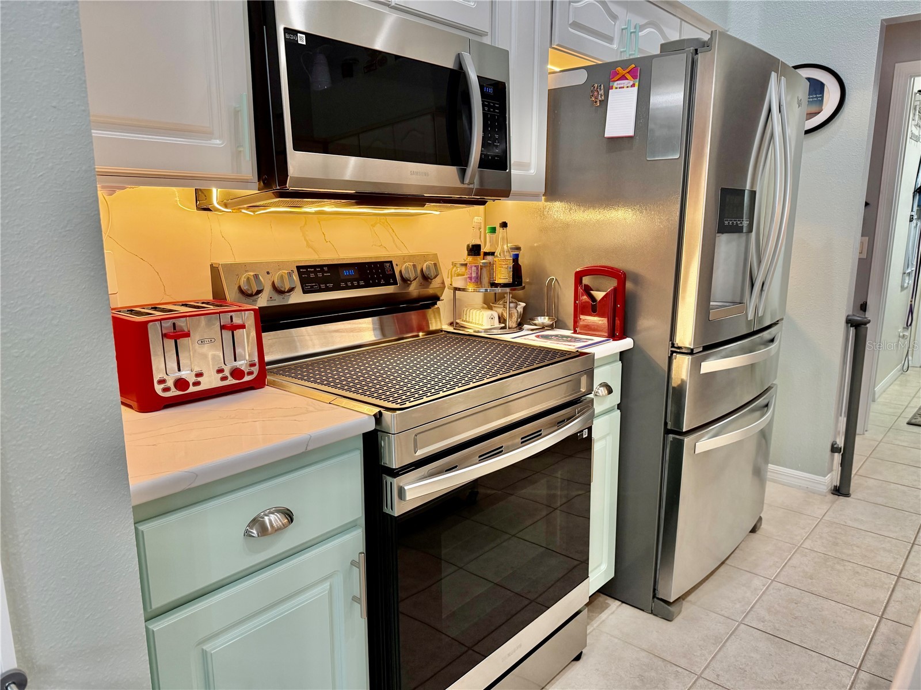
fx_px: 639
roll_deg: -0.6
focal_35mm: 24
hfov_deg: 71.6
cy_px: 345
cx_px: 460
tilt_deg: -11.1
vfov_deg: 56.8
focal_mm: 6.76
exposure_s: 1/120
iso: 160
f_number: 1.78
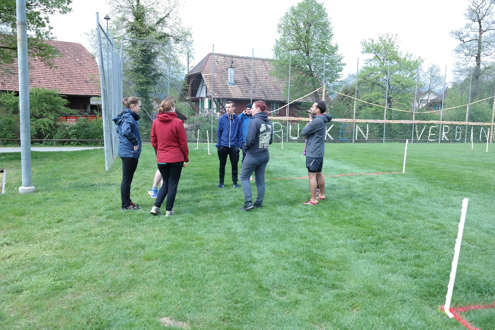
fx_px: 371
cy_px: 165
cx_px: 248
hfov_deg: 67.4
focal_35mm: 27
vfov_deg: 47.9
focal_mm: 18
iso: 100
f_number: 6.3
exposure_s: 1/125
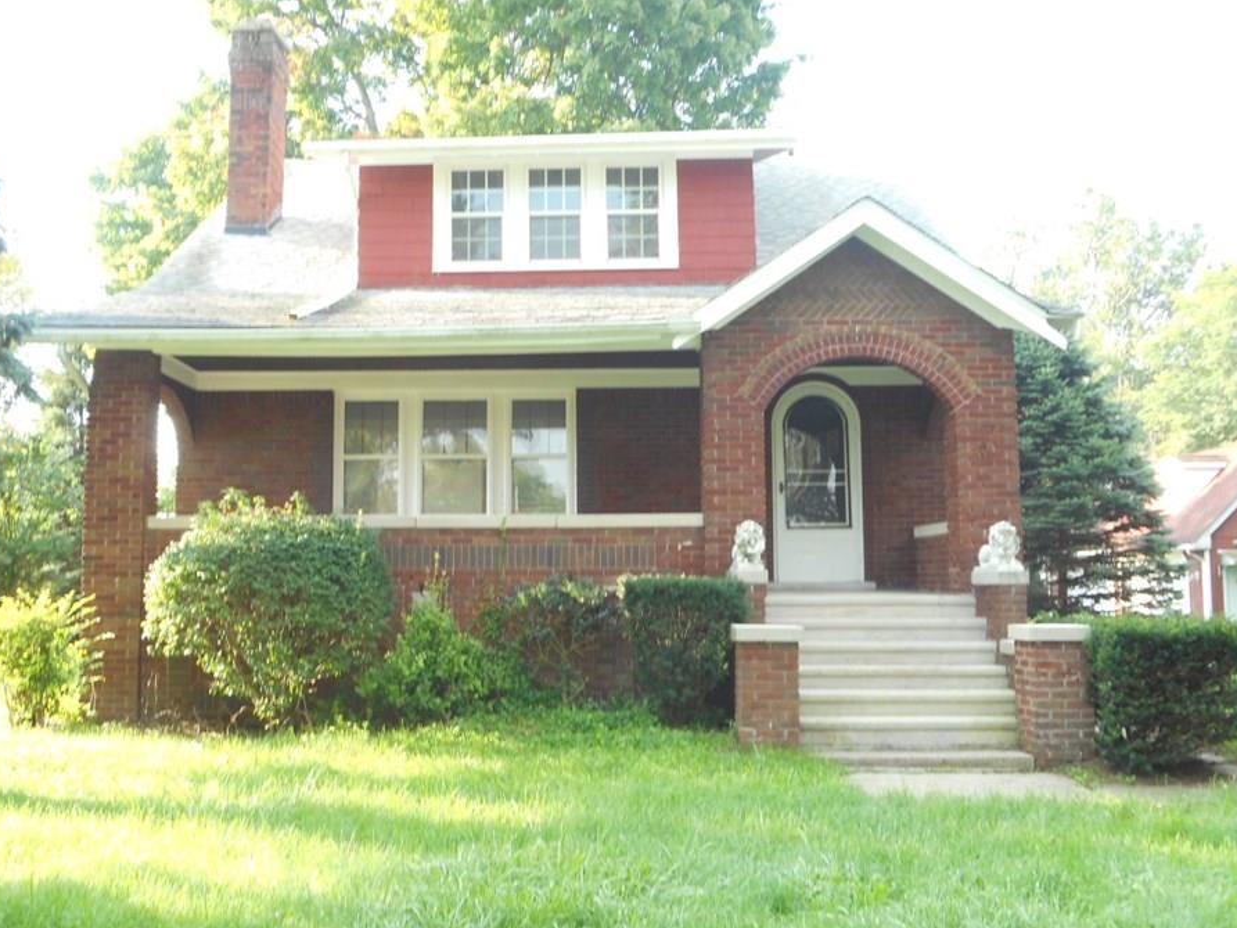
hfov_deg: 47.7
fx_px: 1394
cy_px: 442
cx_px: 539
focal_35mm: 39
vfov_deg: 36.8
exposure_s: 1/30
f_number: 4.2
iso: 110
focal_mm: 6
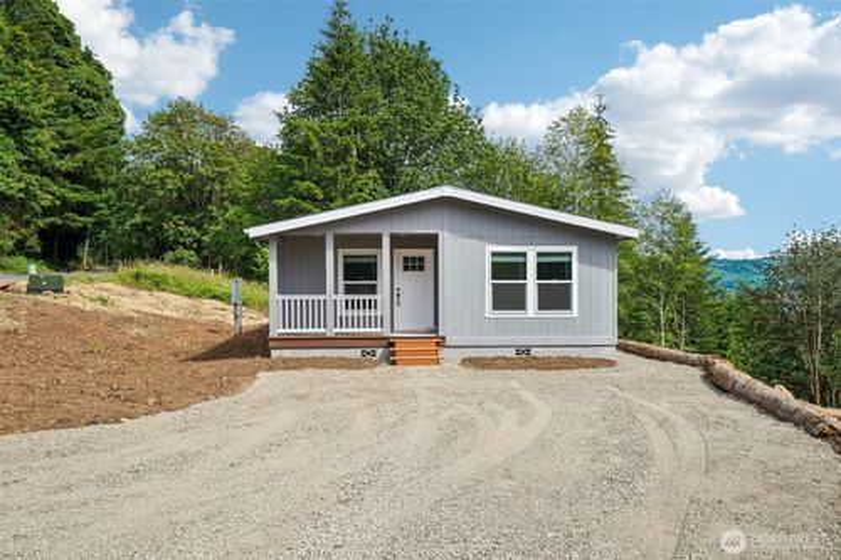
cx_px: 420
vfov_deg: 37.8
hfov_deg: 54.5
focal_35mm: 35
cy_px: 280
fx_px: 817
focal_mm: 35
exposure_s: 1/800
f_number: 8
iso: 400
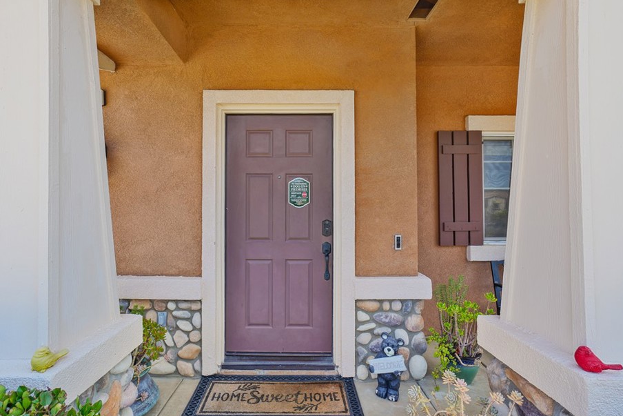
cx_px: 298
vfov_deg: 70.4
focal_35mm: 17
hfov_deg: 93.2
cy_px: 201
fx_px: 294
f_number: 8
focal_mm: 10
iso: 100
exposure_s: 1/50
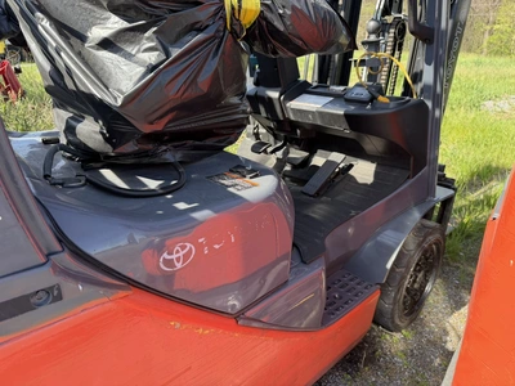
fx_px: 357
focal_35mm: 24
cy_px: 193
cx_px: 258
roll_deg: +2.4
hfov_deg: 71.6
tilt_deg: -22.8
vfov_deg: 56.8
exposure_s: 1/728
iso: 100
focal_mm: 6.76
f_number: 1.78
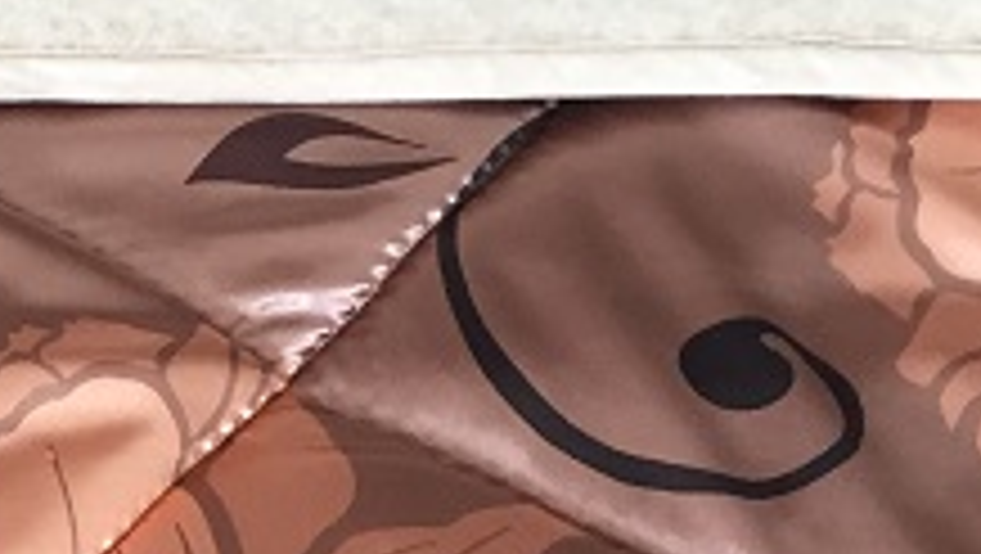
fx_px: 3020
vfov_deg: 10.4
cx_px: -716
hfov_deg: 16.0
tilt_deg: -53.1
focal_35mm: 116
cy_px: 473
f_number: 2.2
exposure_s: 1/33
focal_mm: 4.15
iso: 125
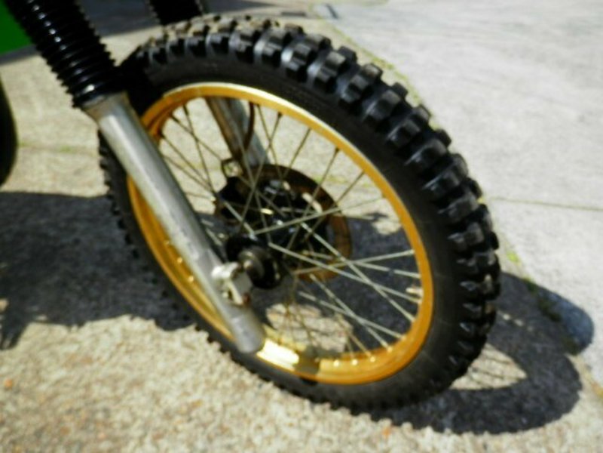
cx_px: 302
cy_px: 226
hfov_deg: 69.4
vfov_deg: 54.9
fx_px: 435
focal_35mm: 25
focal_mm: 4.5
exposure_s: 1/125
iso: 80
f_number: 8.7
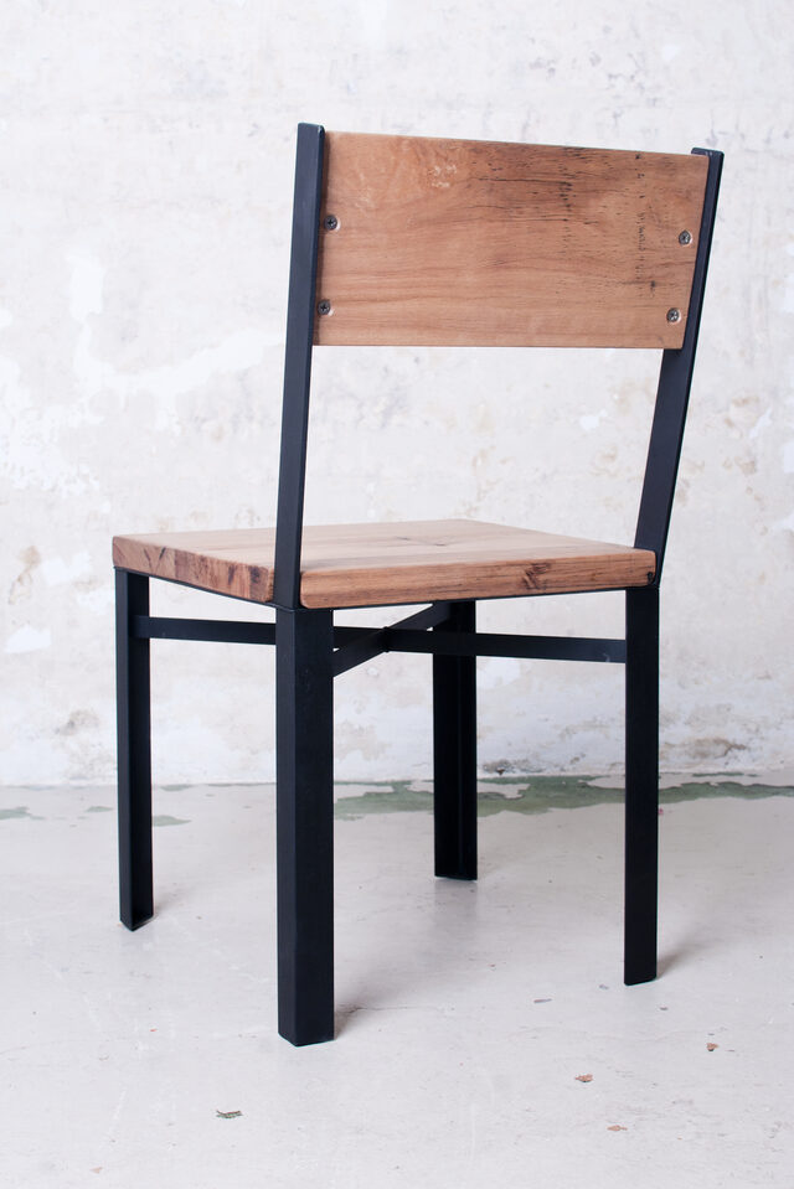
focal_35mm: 52
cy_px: 594
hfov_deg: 25.8
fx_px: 1735
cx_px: 397
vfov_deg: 37.8
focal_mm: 35
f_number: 6.3
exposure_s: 1/80
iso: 320
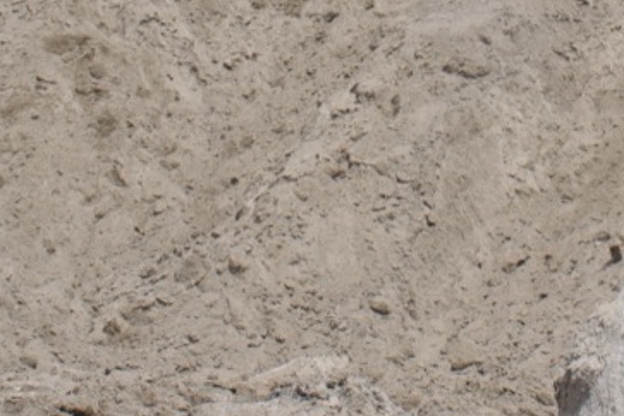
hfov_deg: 19.6
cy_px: -164
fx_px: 1803
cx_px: 433
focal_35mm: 104
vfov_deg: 12.6
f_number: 11
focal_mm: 18
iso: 250
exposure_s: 1/500
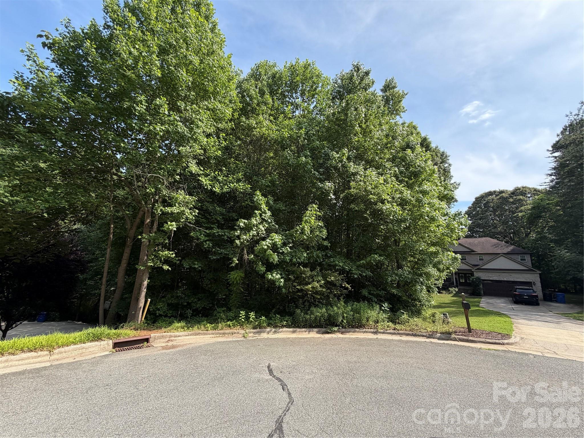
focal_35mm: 14
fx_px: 236
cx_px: 292
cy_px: 219
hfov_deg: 102.1
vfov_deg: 85.7
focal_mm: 2.22
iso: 40
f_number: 2.2
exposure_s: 1/694
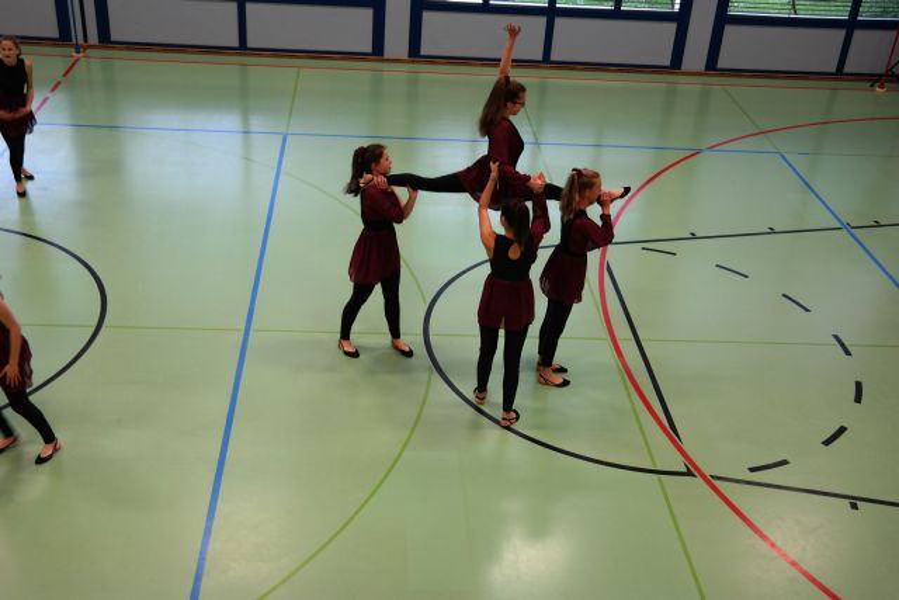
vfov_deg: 32.6
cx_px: 450
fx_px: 1024
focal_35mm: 41
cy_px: 300
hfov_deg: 47.4
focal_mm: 27
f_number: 4
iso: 400
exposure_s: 1/50
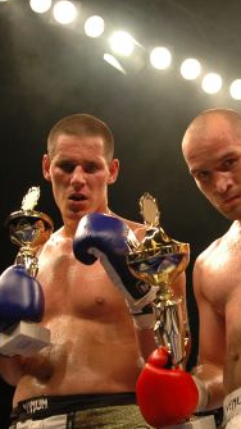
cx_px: 232
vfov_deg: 25.5
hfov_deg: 14.3
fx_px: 945
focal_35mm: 83
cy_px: 264
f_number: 2.8
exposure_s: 1/500
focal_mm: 28
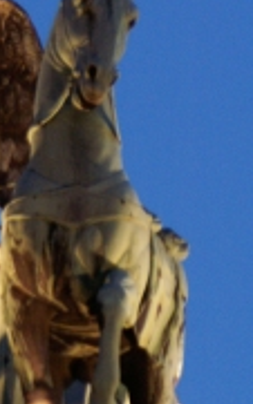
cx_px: -91
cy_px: 33
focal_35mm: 809
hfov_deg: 1.6
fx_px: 8932
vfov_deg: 2.6
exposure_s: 1/40
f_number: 5.6
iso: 1600
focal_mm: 200
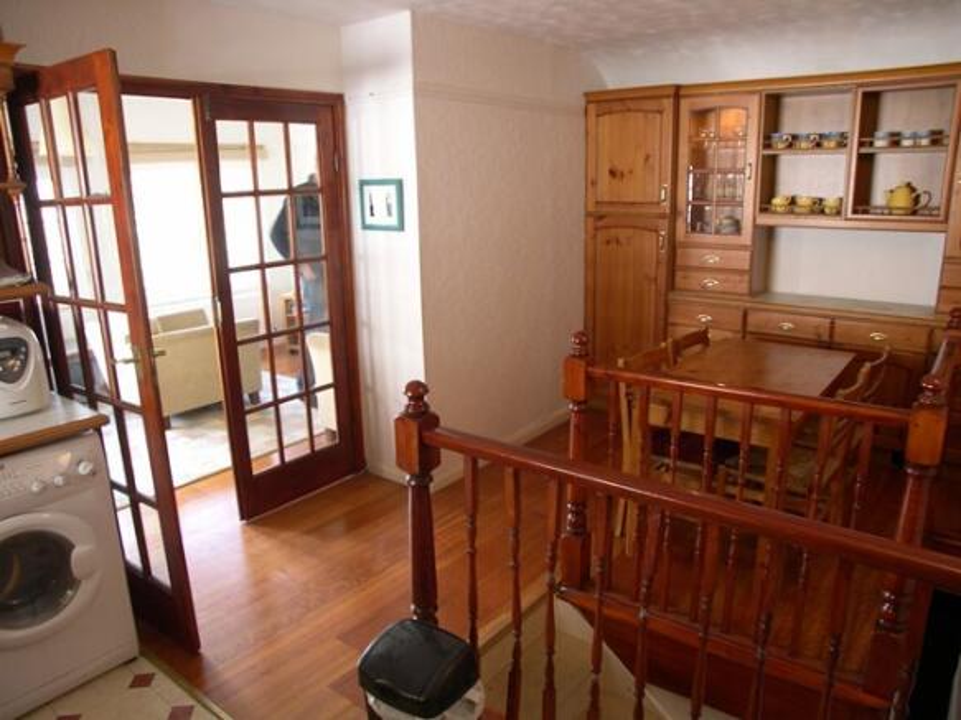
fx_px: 1055
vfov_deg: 37.7
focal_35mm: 38
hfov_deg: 49.0
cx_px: 480
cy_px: 360
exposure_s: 1/7.5
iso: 100
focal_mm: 8
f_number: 2.8
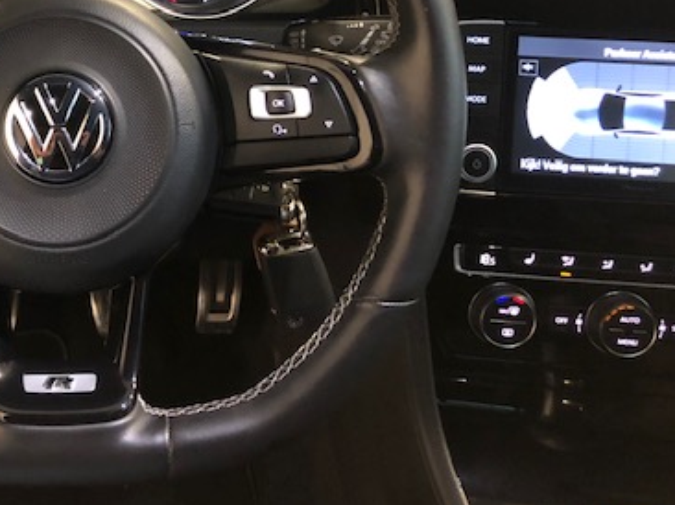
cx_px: 92
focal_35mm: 49
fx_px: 955
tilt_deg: -26.2
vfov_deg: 28.9
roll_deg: -0.6
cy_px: 87
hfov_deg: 36.9
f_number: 1.8
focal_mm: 3.99
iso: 100
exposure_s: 1/4
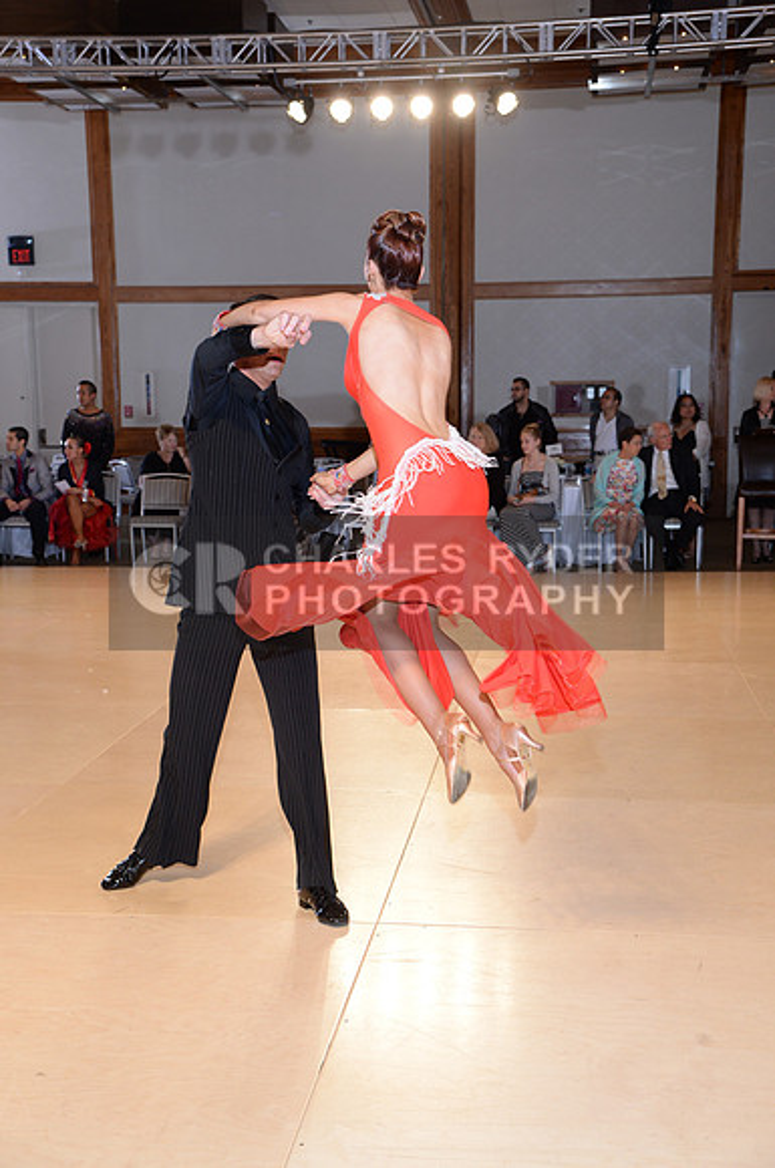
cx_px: 388
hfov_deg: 26.9
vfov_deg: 39.6
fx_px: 1619
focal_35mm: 50
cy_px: 584
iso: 1250
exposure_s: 1/250
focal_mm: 50
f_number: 5.6
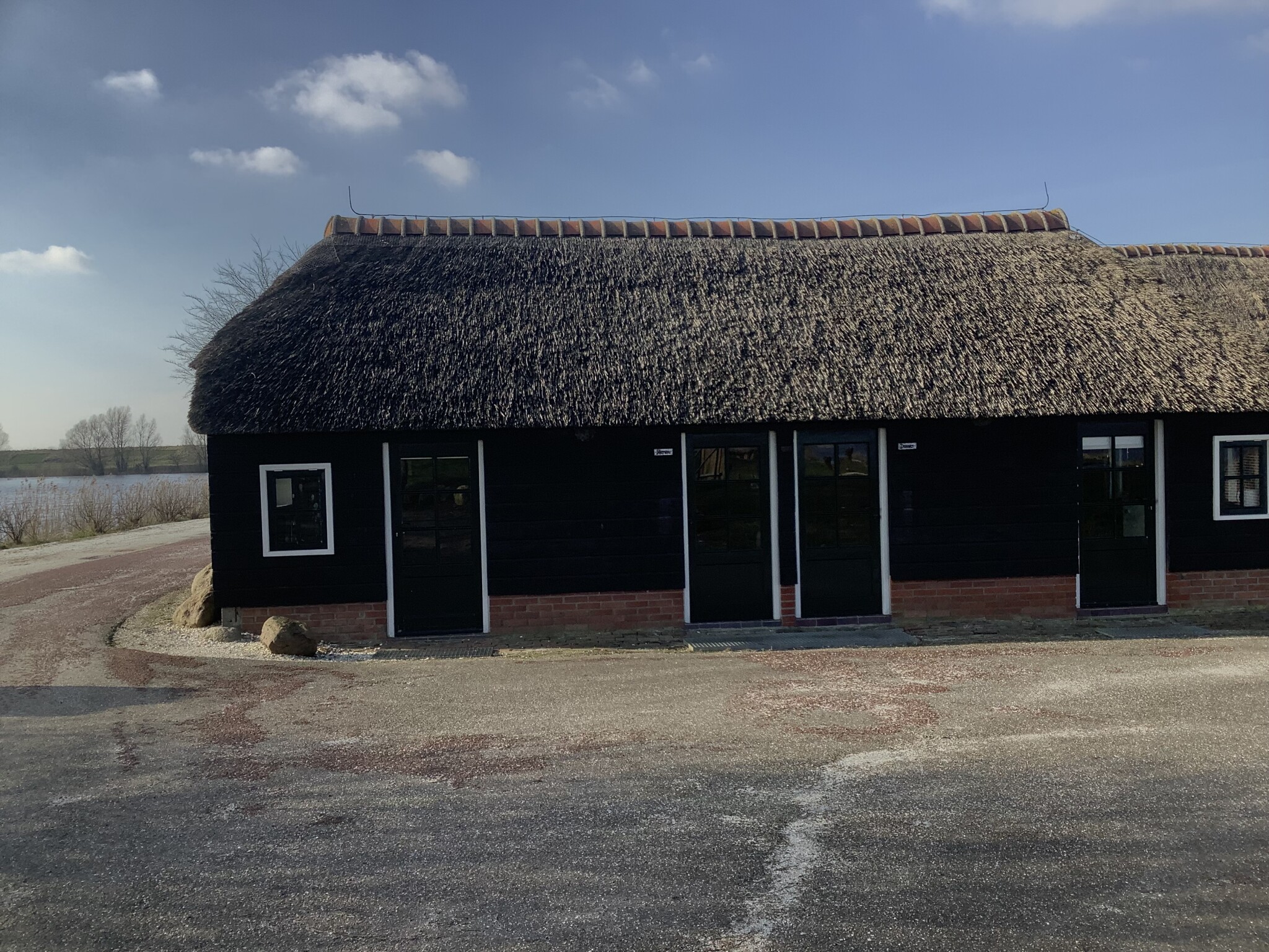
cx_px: 634
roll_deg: +2.1
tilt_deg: -1.9
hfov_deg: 58.4
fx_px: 1136
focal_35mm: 31
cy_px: 476
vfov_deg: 45.4
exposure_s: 1/947
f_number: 2.4
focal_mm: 3.3
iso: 25
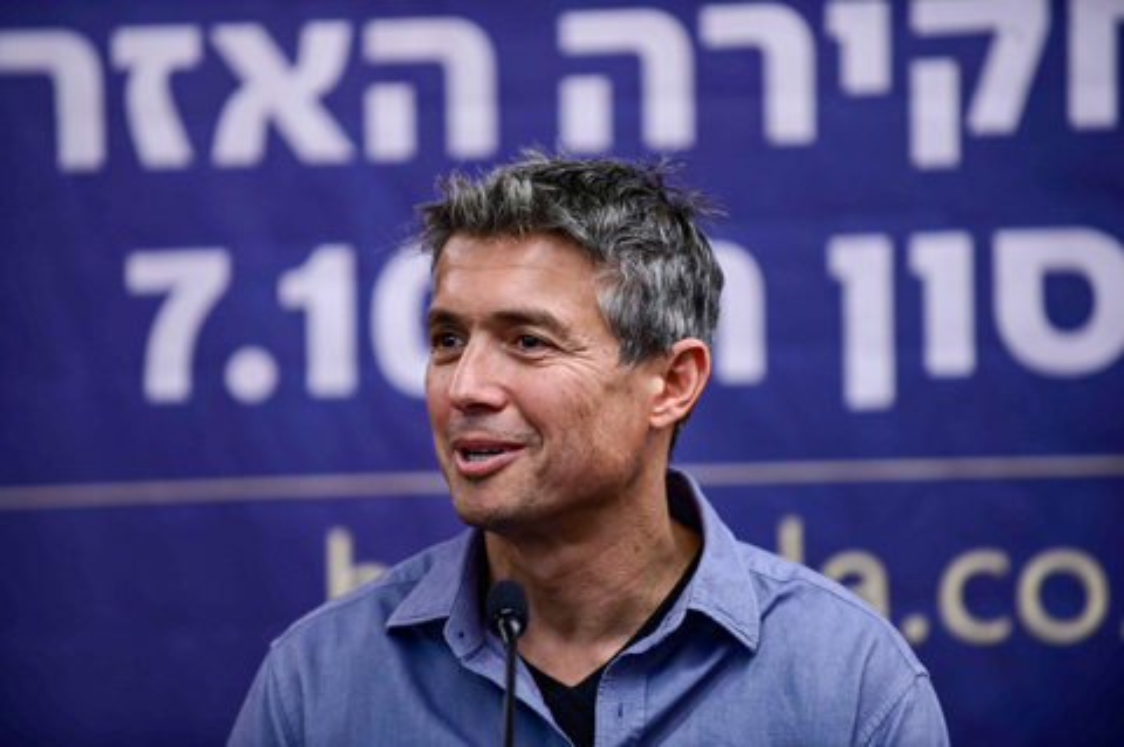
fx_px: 6238
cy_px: 374
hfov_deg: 10.3
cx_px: 562
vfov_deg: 6.9
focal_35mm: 200
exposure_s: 1/250
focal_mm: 200
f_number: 3.2
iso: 2000
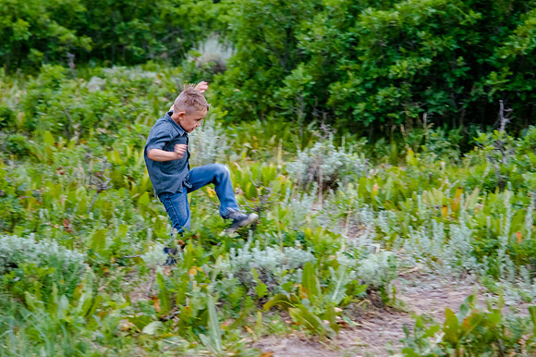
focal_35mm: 110
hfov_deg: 18.5
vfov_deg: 12.4
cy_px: 139
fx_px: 1642
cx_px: 288
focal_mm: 82
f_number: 4
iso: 4000
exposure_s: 1/125
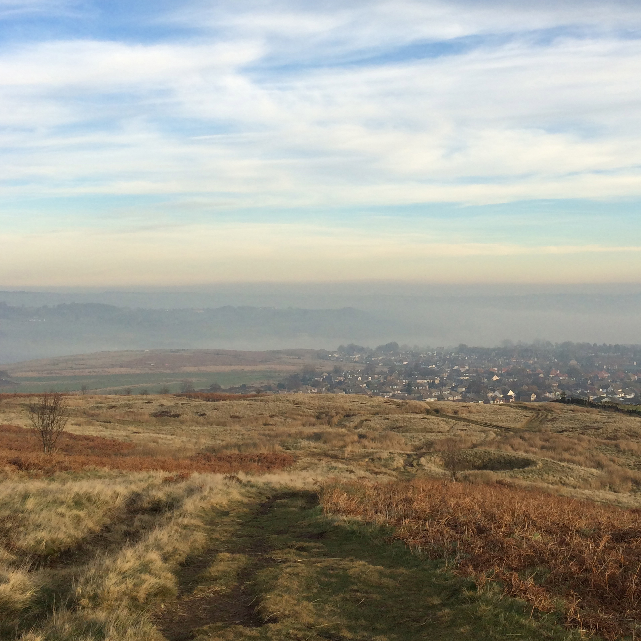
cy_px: 244
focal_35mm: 45
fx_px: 943
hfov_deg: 37.4
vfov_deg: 37.3
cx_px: 382
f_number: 2.2
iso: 32
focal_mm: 4.12
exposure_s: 1/1244
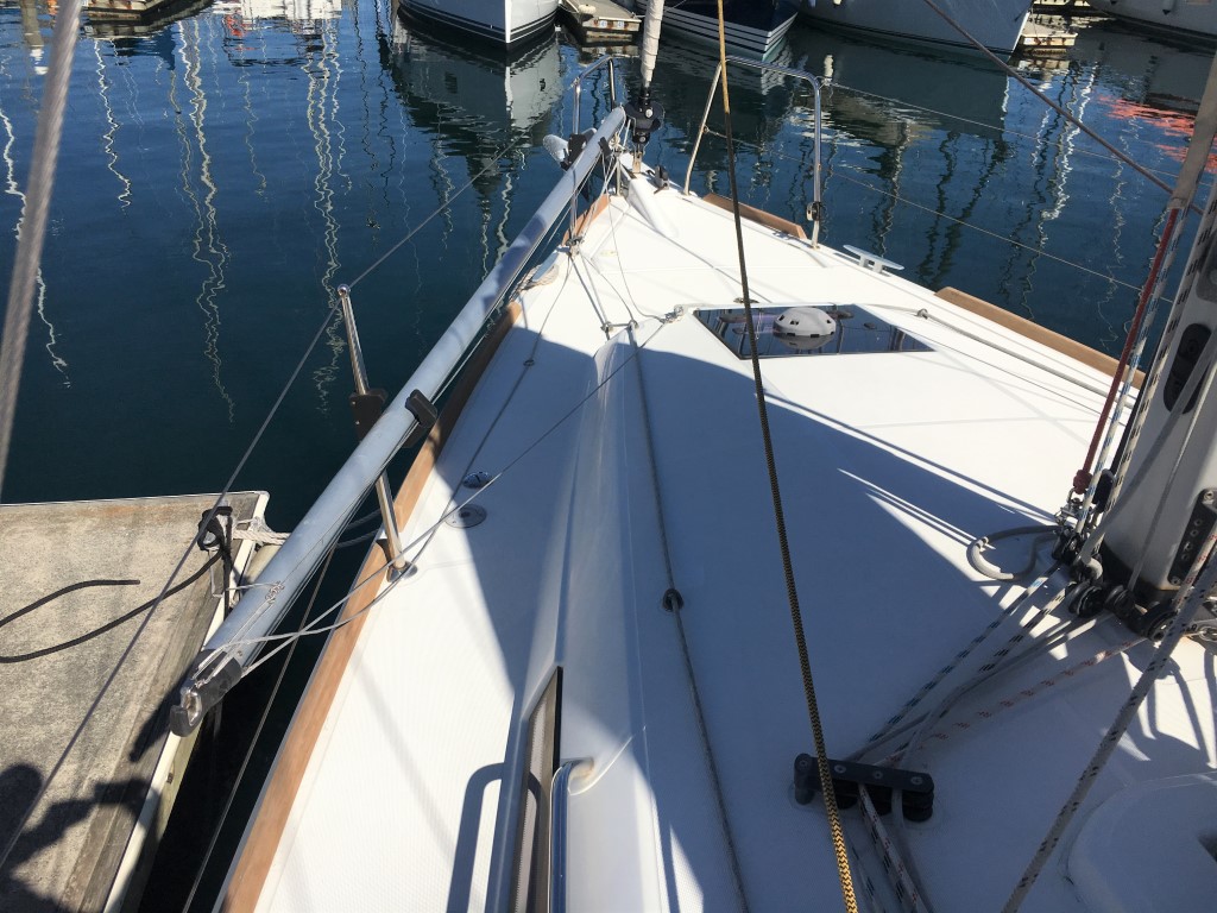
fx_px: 1020
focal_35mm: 29
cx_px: 608
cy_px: 456
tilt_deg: -29.8
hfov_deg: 61.7
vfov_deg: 48.2
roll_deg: -2.8
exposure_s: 1/3846
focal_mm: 4.15
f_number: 2.2
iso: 25
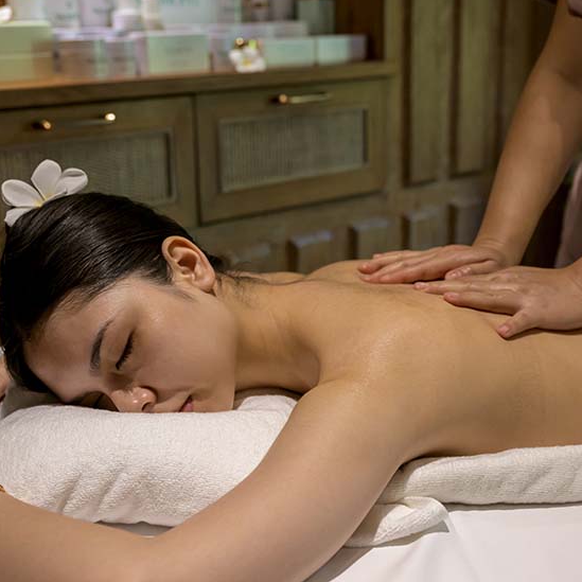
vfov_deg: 31.1
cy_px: 329
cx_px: 251
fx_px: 1046
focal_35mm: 55
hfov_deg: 31.0
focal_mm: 37
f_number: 4
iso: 2000
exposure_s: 1/200
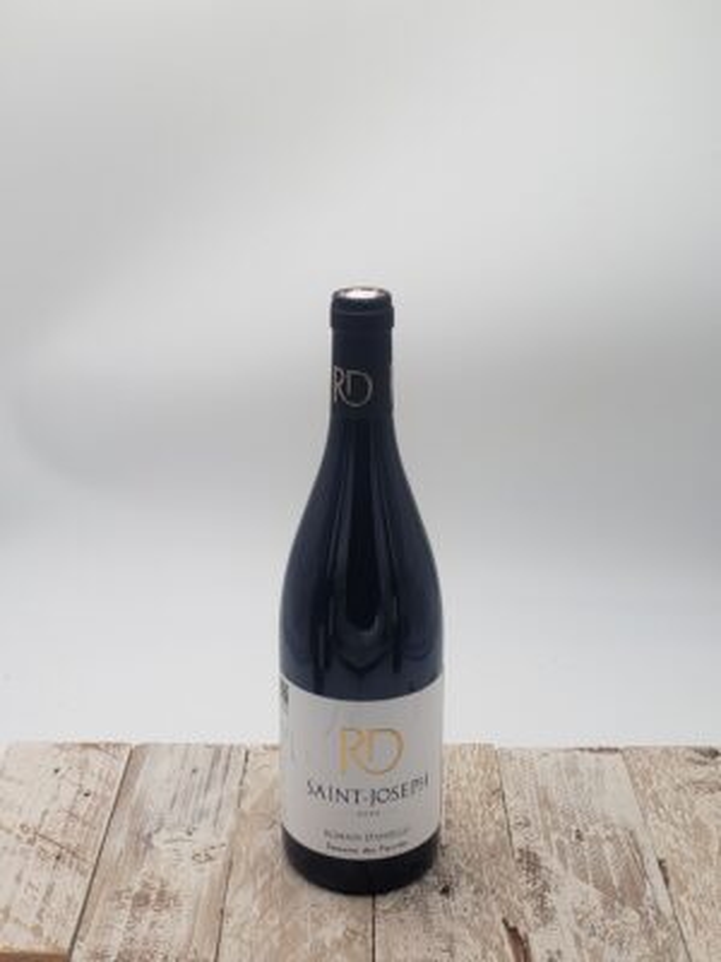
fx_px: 722
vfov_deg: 67.3
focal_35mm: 26
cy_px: 481
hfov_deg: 53.1
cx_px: 360
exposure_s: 1/55
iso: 50
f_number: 2.4
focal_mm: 4.3
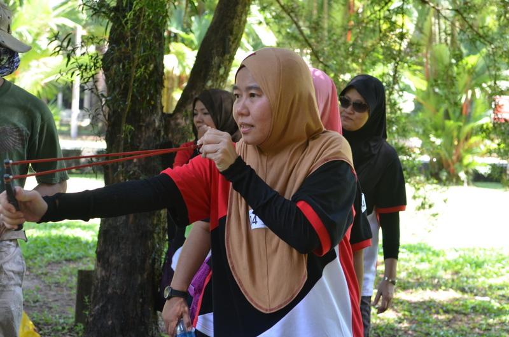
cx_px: 254
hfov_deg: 33.5
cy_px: 168
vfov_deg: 22.5
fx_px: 847
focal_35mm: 60
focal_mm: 40
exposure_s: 1/60
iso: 250
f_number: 4
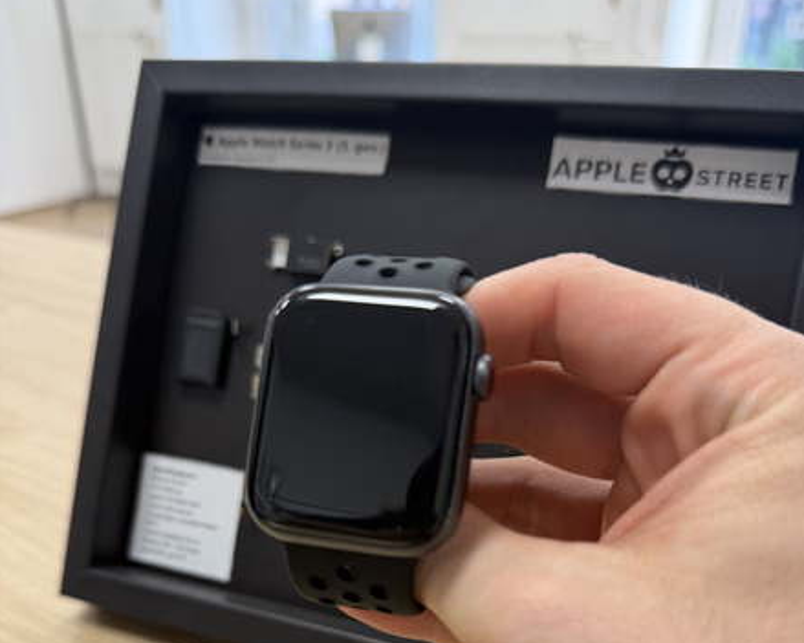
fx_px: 761
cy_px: 500
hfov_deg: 55.7
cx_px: 408
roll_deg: +0.0
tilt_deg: -31.2
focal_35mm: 32
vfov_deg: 43.9
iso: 125
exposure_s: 1/121
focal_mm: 6.76
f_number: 1.78
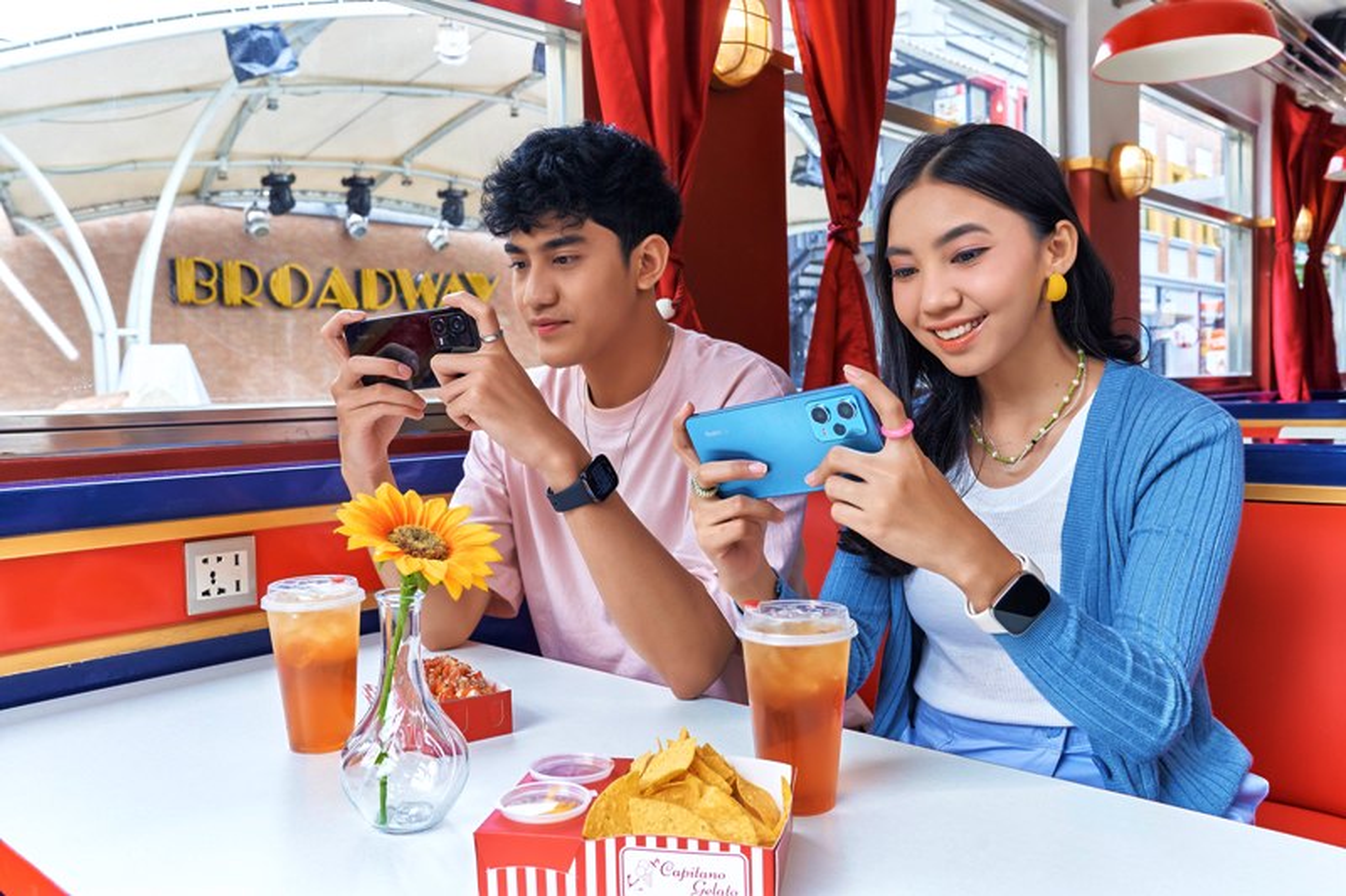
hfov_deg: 63.7
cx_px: 673
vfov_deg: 44.9
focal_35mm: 29
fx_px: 1084
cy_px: 448
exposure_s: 1/160
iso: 640
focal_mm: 29
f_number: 7.1
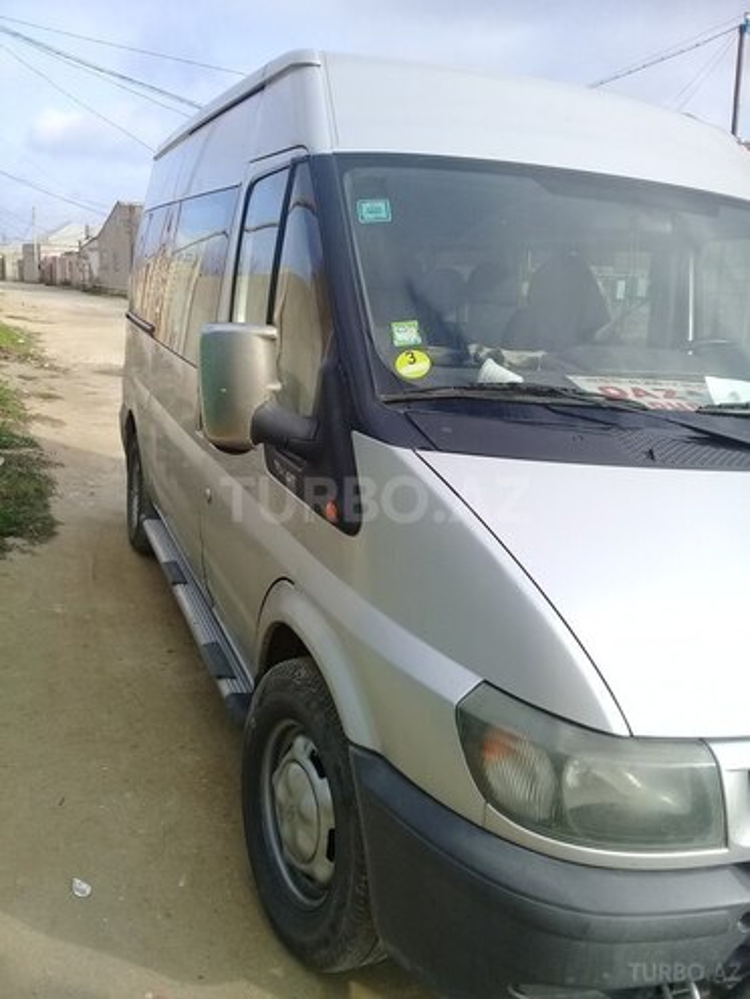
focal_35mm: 31
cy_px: 500
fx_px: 896
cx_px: 375
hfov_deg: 45.4
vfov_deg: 58.4
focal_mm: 3.3
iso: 50
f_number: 2.2
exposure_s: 1/542
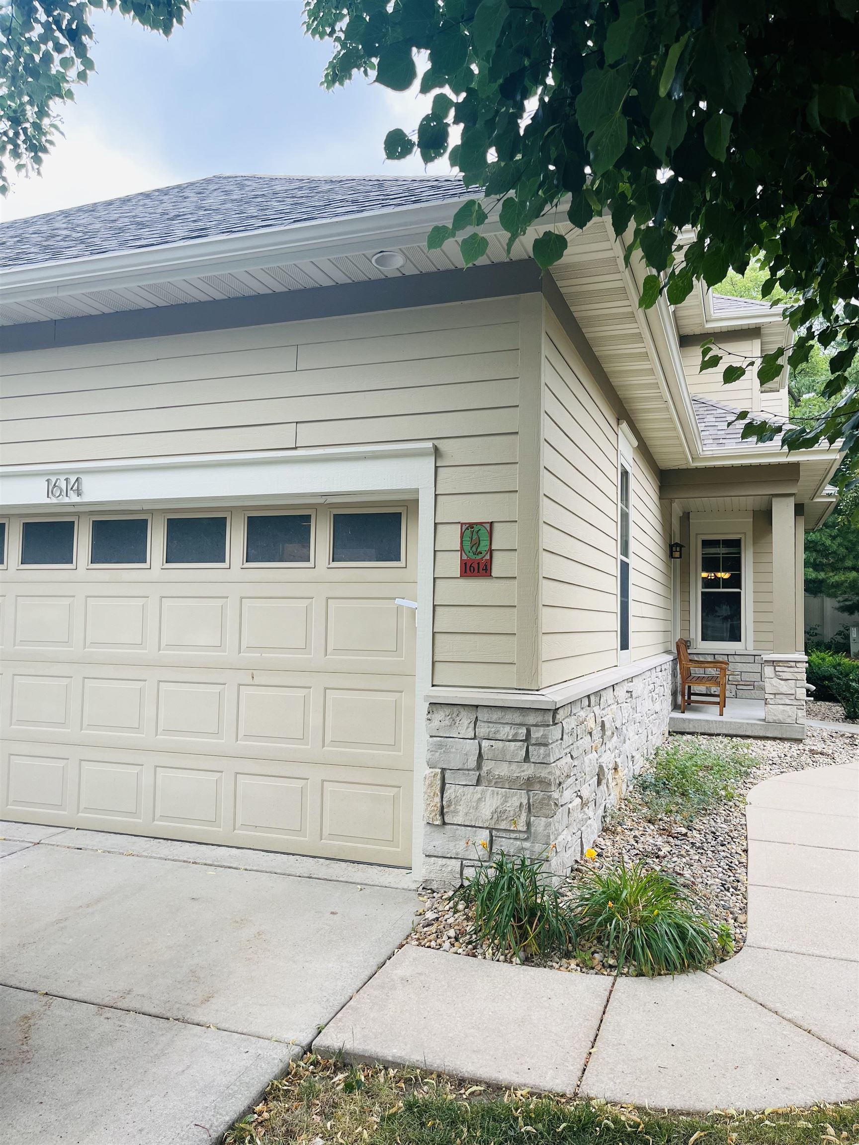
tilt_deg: +2.0
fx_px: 860
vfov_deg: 67.3
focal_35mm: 26
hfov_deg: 53.1
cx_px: 430
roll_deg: -1.0
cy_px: 572
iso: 50
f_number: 1.6
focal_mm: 5.1
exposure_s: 1/534
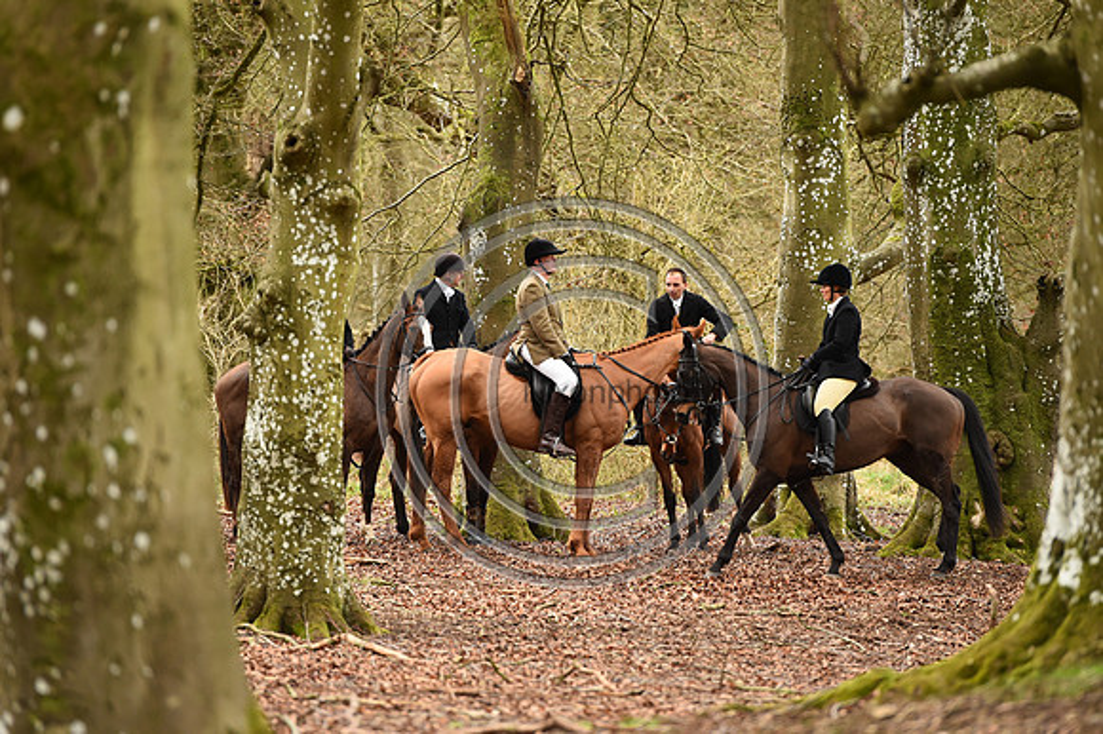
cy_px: 367
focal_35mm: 200
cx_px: 552
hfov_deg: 10.3
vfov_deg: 6.9
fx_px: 6124
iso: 1800
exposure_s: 1/1250
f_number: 4
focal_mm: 200
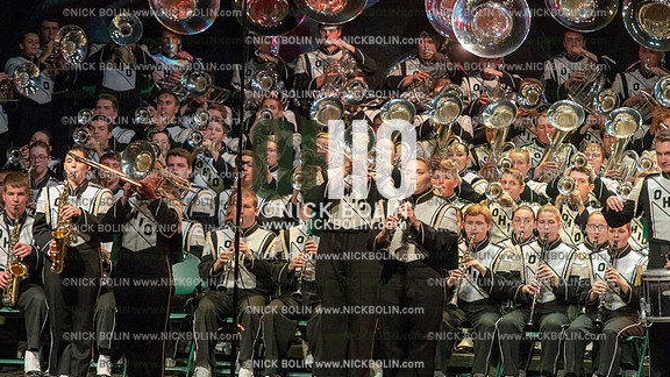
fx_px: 4495
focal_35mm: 253
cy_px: 175
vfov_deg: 4.8
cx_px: 334
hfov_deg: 8.5
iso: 8000
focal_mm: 240
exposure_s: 1/250
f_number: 5.6
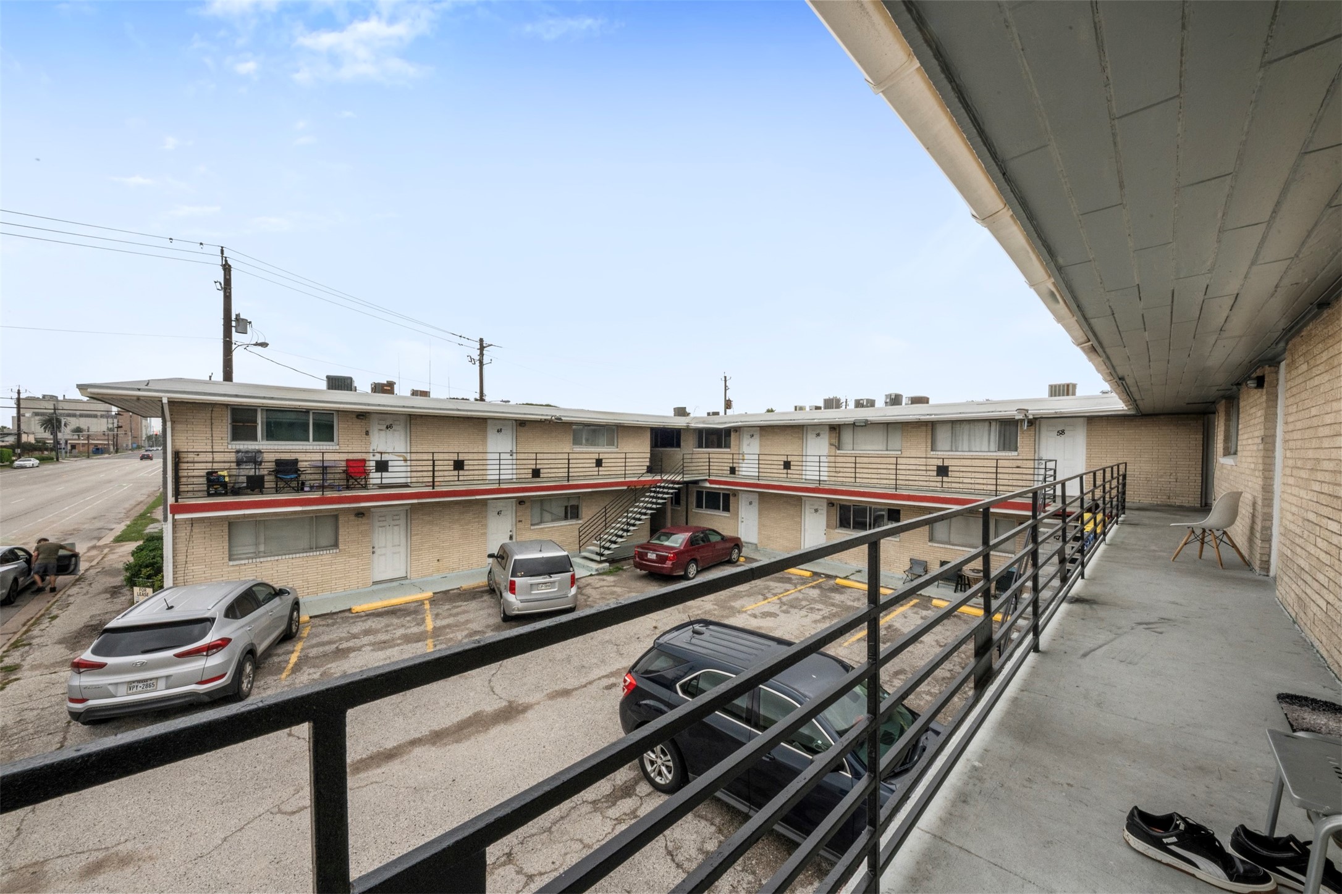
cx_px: 671
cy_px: 447
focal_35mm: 12
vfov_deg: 90.0
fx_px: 447
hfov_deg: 112.6
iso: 800
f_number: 9
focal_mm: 12
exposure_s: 1/30
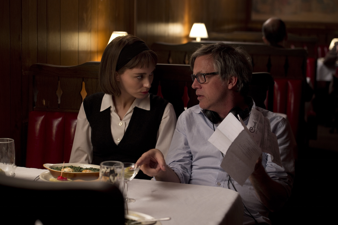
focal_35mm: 70
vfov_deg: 19.4
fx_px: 657
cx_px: 169
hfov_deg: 28.9
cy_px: 112
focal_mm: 70
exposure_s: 1/80
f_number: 4
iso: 800
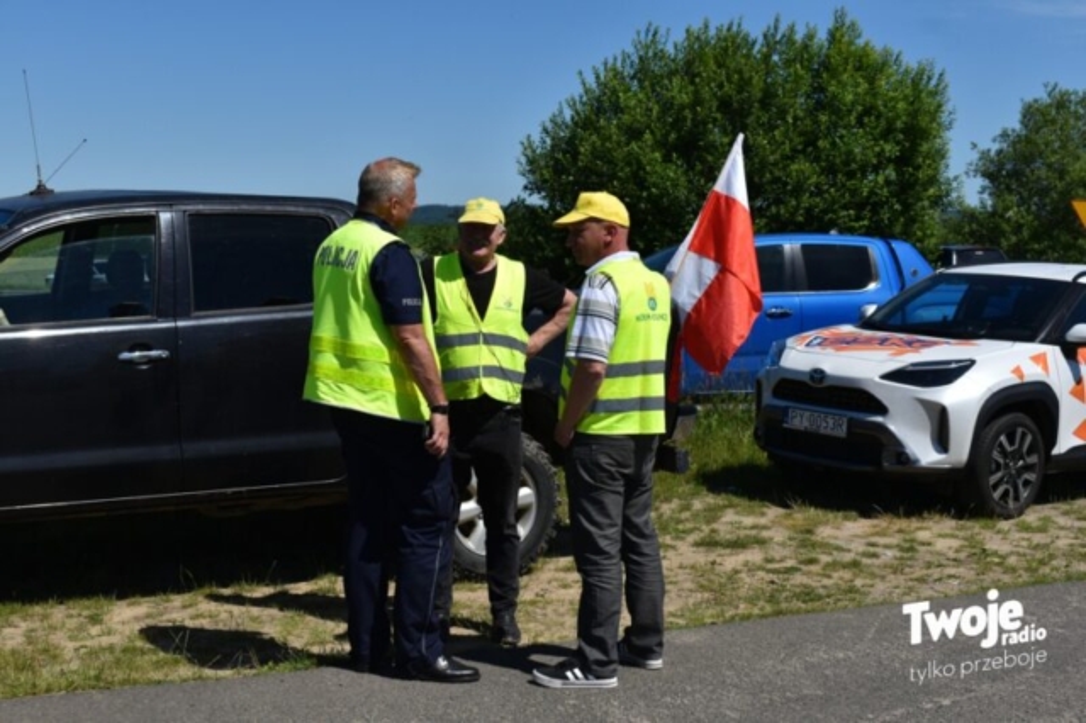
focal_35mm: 54
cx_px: 543
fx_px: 1628
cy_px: 362
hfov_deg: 36.9
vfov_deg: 25.0
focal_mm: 36
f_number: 8
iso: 320
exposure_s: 1/2000
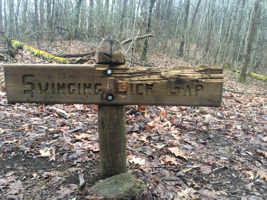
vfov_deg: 48.2
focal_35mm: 29
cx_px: 134
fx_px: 224
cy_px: 100
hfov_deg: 61.7
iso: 25
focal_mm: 4.15
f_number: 2.2
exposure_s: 1/60
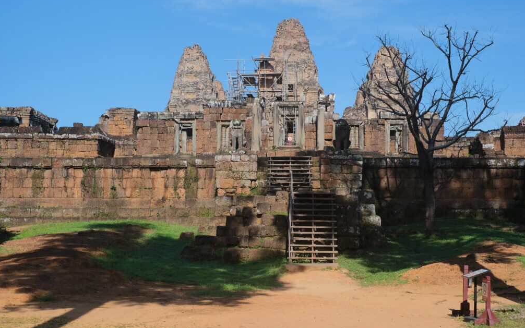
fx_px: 787
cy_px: 162
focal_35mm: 55
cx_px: 266
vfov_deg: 23.6
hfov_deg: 36.9
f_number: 5.6
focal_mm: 35
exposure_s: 1/1250
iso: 320
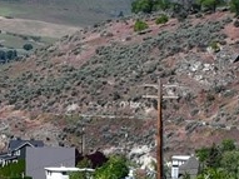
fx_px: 2118
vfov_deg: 4.8
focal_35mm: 307
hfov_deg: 6.3
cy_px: 126
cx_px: -225
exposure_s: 1/400
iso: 200
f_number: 11
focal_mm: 24
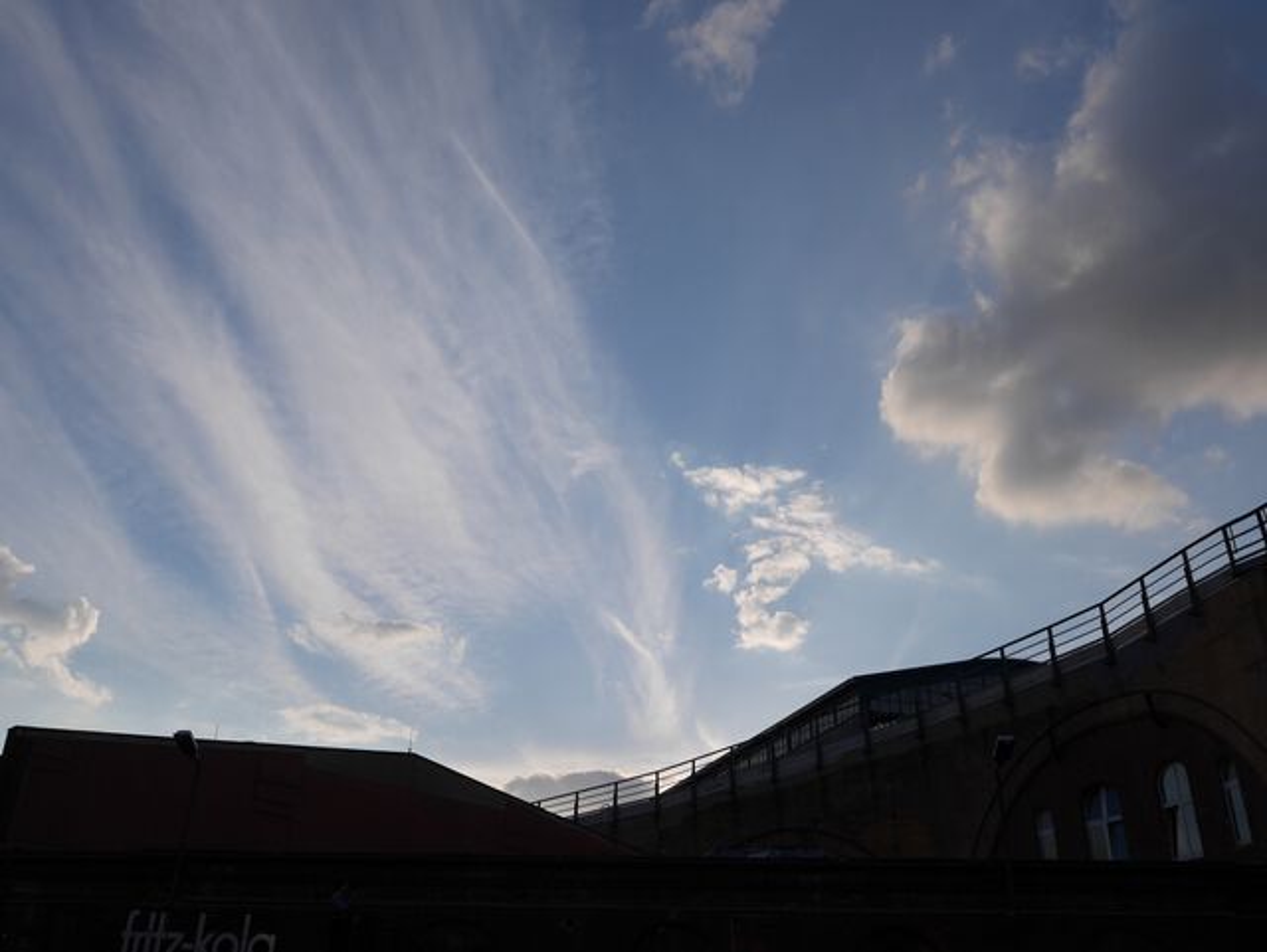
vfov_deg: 44.2
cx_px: 634
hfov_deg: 56.8
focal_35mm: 32
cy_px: 476
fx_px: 1172
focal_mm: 16
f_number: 9
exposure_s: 1/640
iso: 200
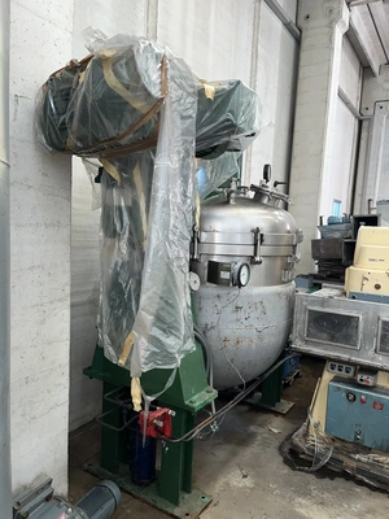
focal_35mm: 26
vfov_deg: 67.3
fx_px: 390
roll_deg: -3.0
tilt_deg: -7.9
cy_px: 260
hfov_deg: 53.1
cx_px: 194
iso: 32
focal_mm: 5.1
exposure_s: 1/38
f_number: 1.6
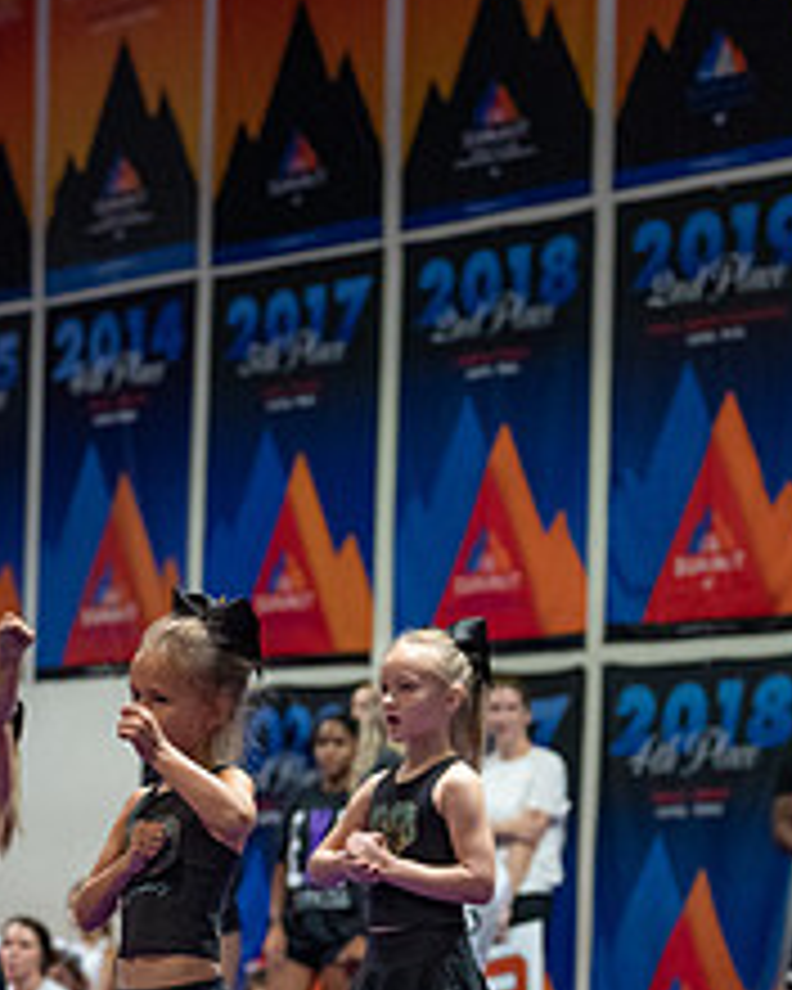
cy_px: 856
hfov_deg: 11.3
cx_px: 341
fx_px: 3985
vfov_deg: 14.0
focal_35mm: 136
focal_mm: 50
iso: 3200
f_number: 1.8
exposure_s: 1/1000
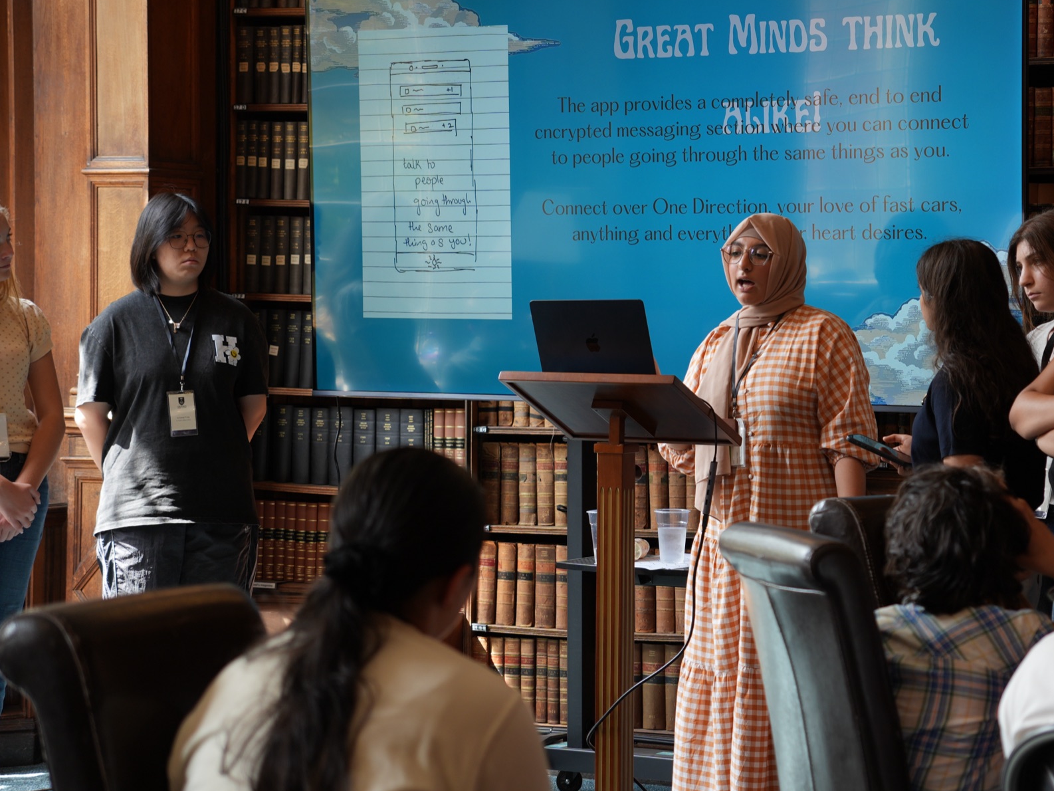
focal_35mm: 100
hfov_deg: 19.6
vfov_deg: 14.8
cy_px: 328
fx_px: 3045
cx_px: 646
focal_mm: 50
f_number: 2.8
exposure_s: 1/50
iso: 100
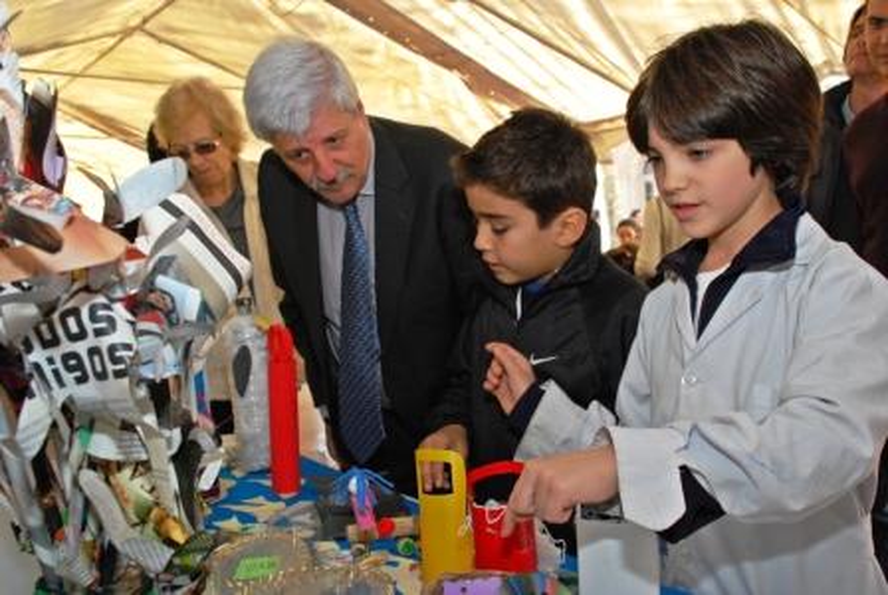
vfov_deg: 37.0
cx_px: 444
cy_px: 298
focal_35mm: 36
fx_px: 889
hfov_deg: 53.1
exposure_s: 1/60
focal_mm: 24
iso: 800
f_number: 7.1
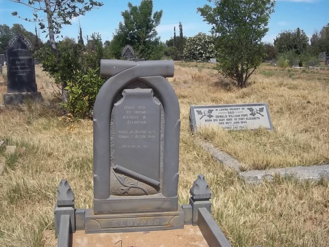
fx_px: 475
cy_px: 124
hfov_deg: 38.2
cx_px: 164
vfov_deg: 29.1
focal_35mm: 50
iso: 80
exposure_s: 1/320
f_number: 7
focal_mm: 8.8
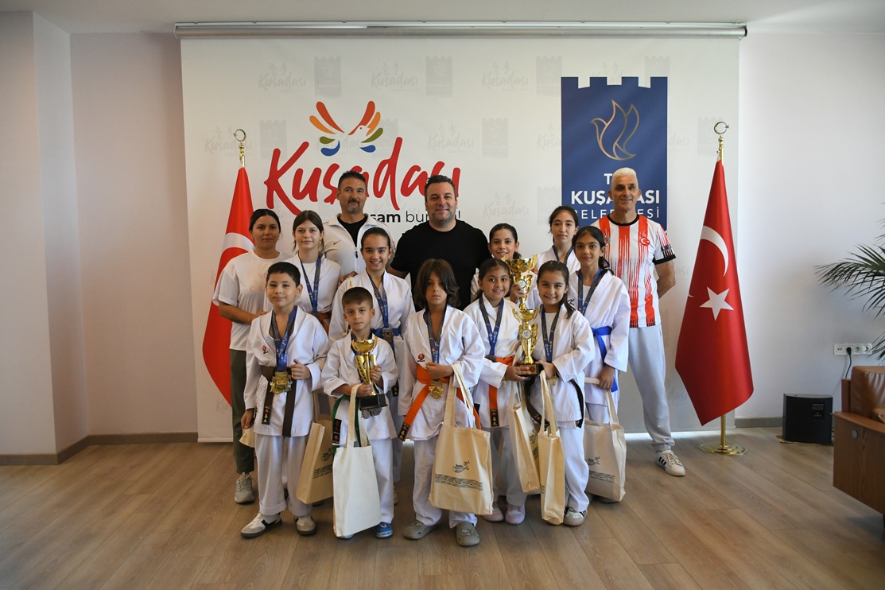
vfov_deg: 47.9
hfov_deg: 67.4
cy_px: 295
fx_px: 664
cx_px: 442
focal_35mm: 27
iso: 2000
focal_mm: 18
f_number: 3.5
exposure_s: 1/1000
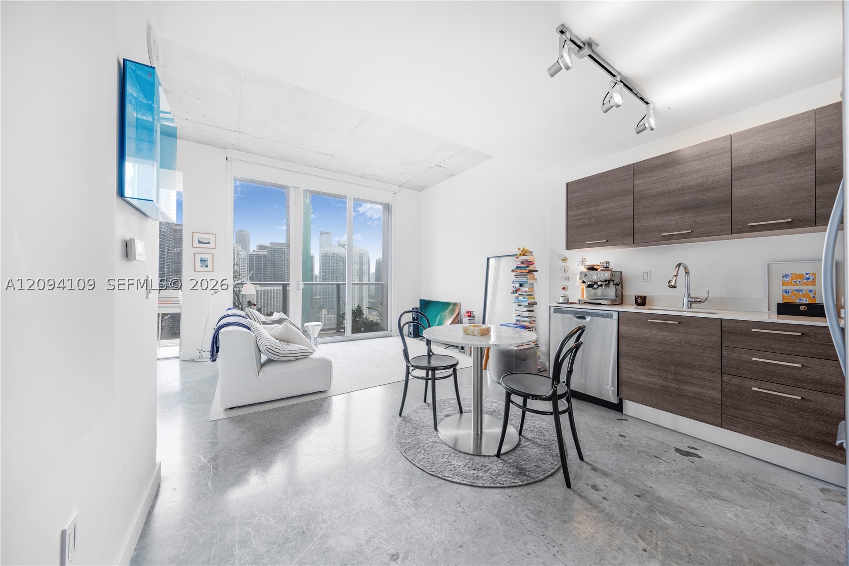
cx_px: 424
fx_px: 283
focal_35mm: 12
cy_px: 283
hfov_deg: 112.6
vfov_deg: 90.0
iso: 100
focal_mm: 12
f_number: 8
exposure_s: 1/2.5
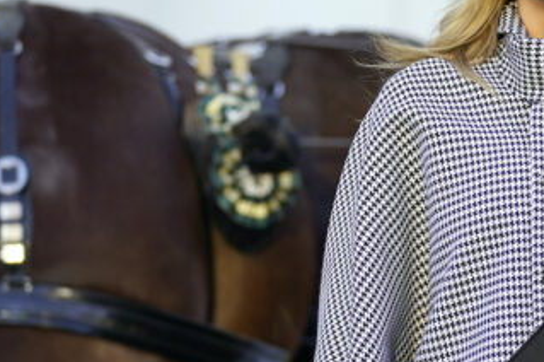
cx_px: 498
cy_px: 208
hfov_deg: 5.2
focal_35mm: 395
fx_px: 5963
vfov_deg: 3.5
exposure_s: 1/1600
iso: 640
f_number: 2.8
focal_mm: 123
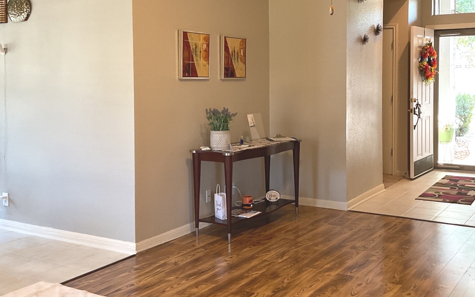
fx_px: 583
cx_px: 265
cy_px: 103
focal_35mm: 45
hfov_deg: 44.3
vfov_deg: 28.4
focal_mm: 3
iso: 125
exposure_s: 1/60
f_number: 1.8
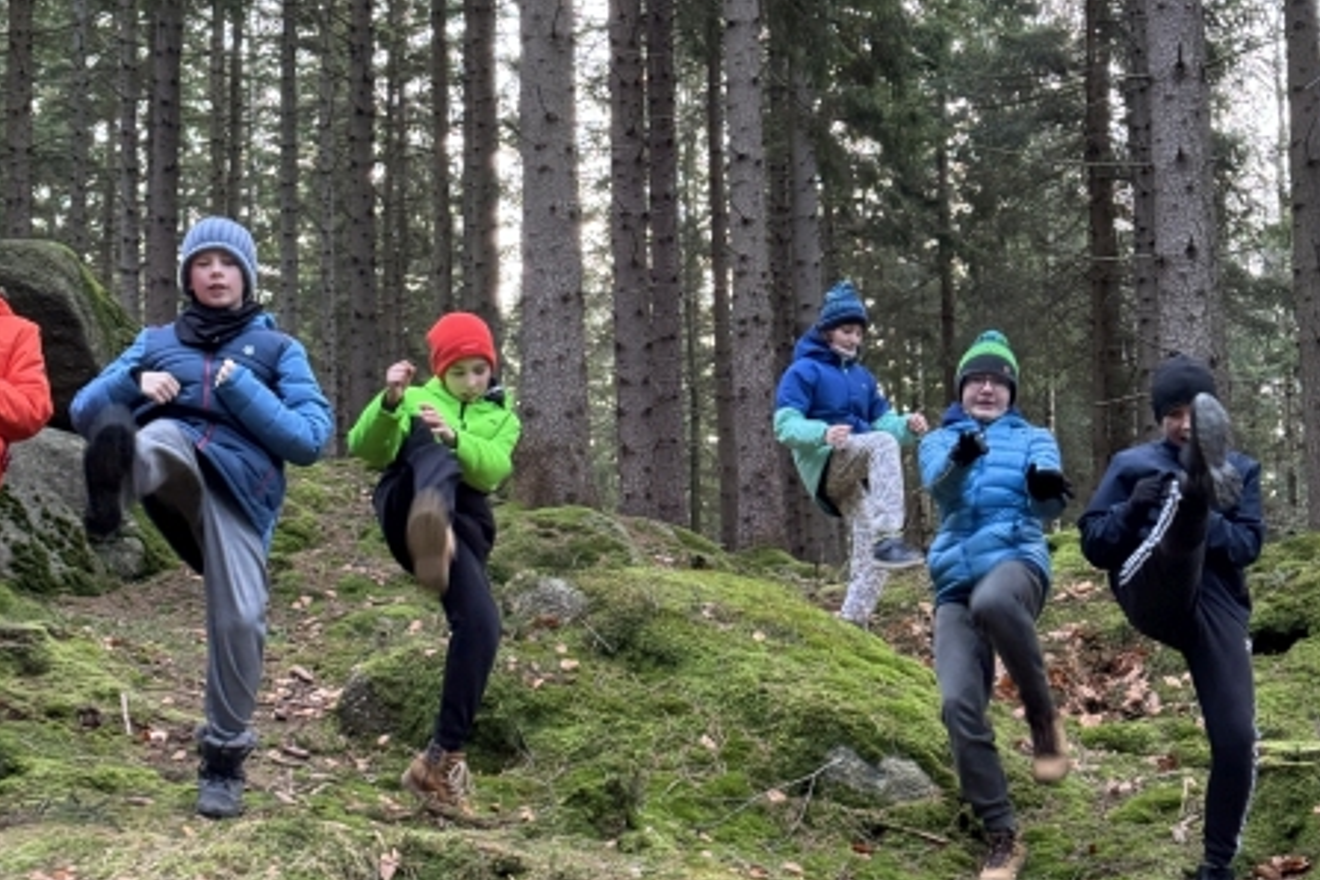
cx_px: 661
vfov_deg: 20.3
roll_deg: -0.4
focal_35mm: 67
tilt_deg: +9.0
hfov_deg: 30.1
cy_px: 508
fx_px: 2456
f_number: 1.78
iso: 200
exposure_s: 1/60
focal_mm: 6.86
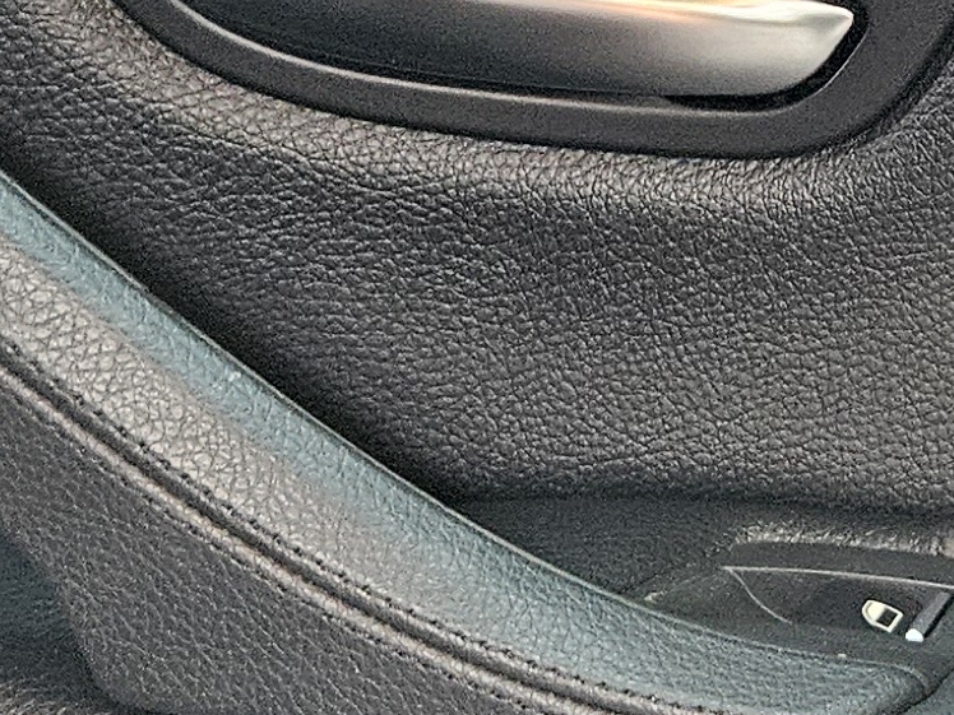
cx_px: 971
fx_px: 3390
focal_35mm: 123
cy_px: 75
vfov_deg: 12.0
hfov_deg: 15.7
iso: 800
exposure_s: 1/120
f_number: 1.8
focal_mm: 5.4
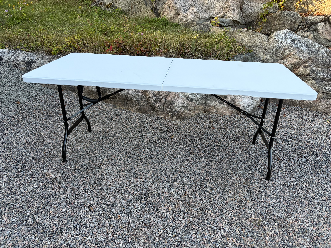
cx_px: 166
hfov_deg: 67.3
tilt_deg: -25.9
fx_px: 249
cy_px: 124
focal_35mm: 26
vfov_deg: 53.1
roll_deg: -0.1
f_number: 1.6
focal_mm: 5.96
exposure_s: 1/346
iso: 50
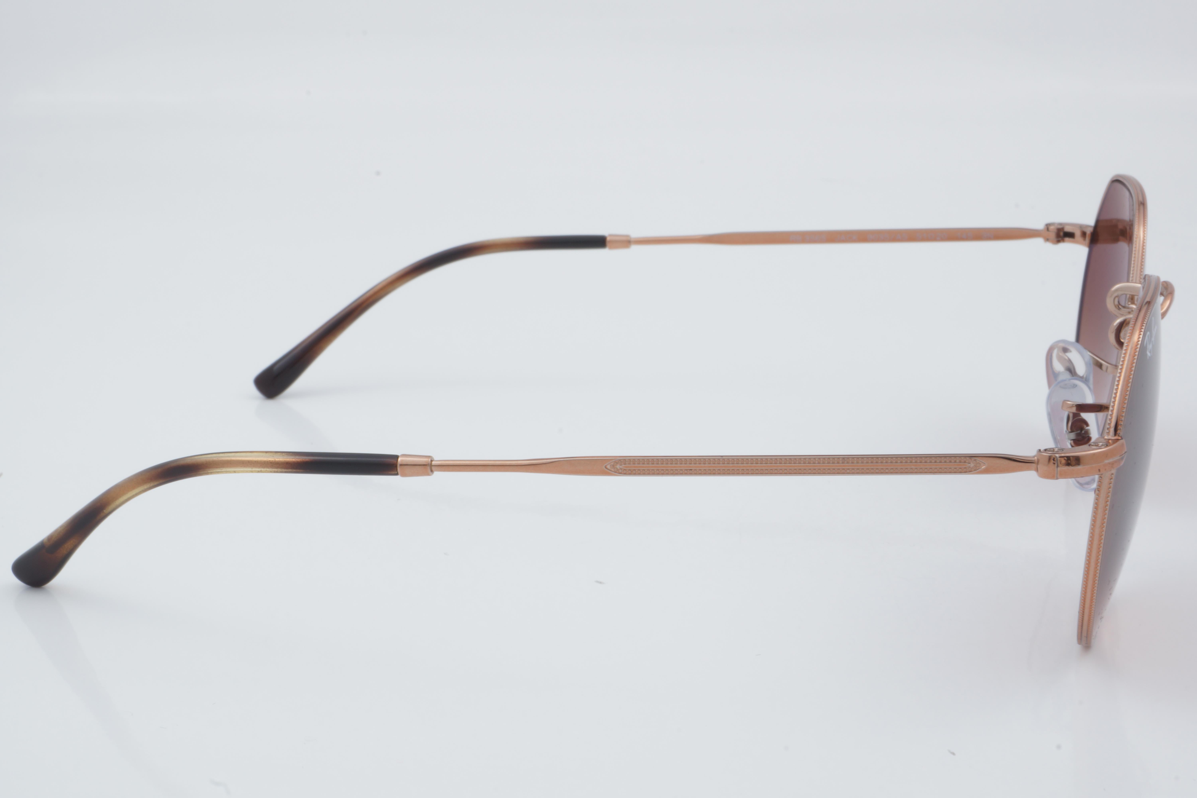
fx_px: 2244
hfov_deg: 29.9
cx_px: 598
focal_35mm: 68
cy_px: 399
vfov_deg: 20.2
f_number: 32
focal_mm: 45
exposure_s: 1/3
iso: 100
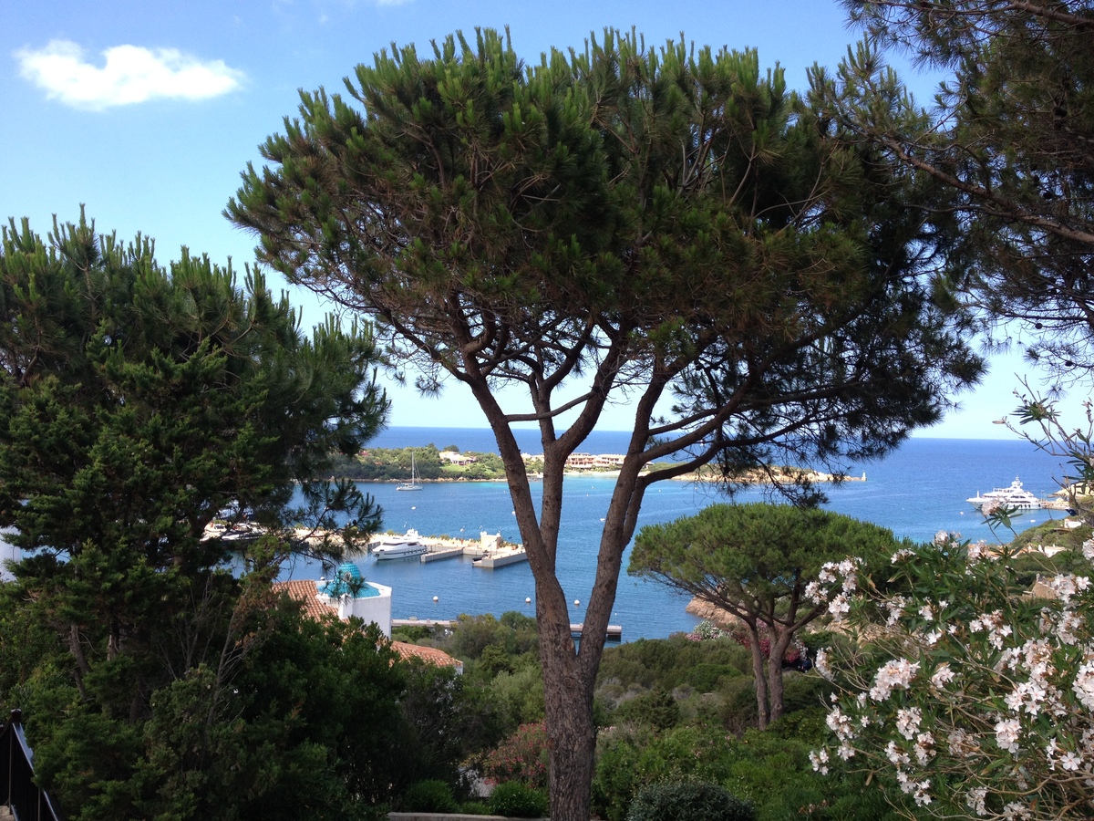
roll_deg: -1.0
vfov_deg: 40.7
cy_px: 410
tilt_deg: -2.5
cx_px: 547
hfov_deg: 52.6
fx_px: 1106
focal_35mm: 35
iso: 50
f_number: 2.4
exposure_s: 1/606
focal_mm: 4.28
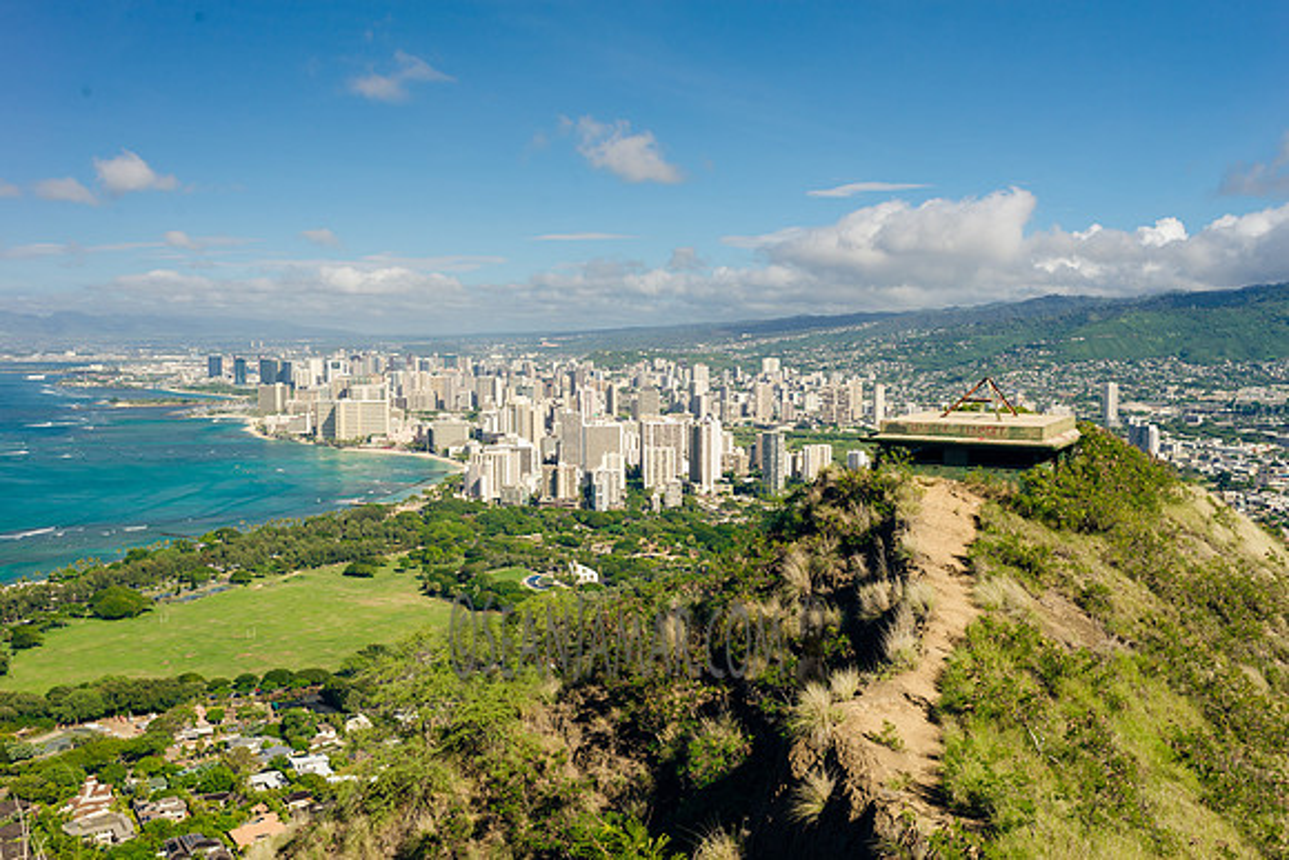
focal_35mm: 35
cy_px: 430
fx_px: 1253
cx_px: 644
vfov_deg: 37.9
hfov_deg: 54.4
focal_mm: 35
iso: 200
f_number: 10
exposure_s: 1/250
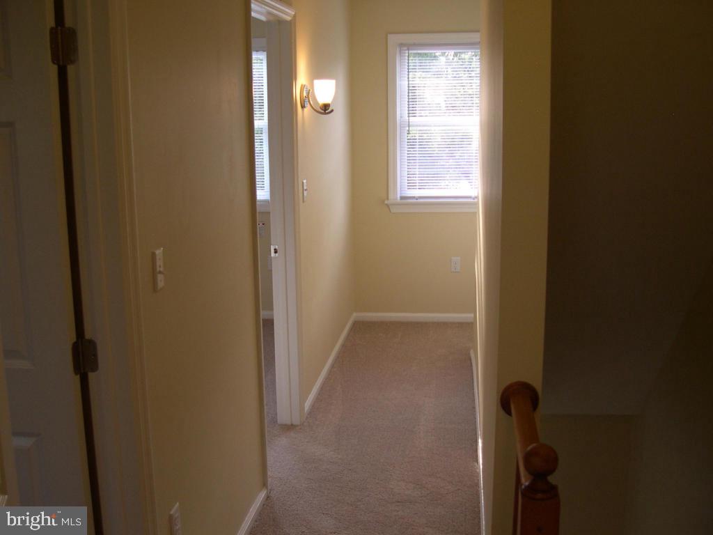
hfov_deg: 49.0
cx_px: 356
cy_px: 268
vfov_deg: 37.7
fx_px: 783
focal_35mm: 38
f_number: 2.8
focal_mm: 8
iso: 100
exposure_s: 1/50.7
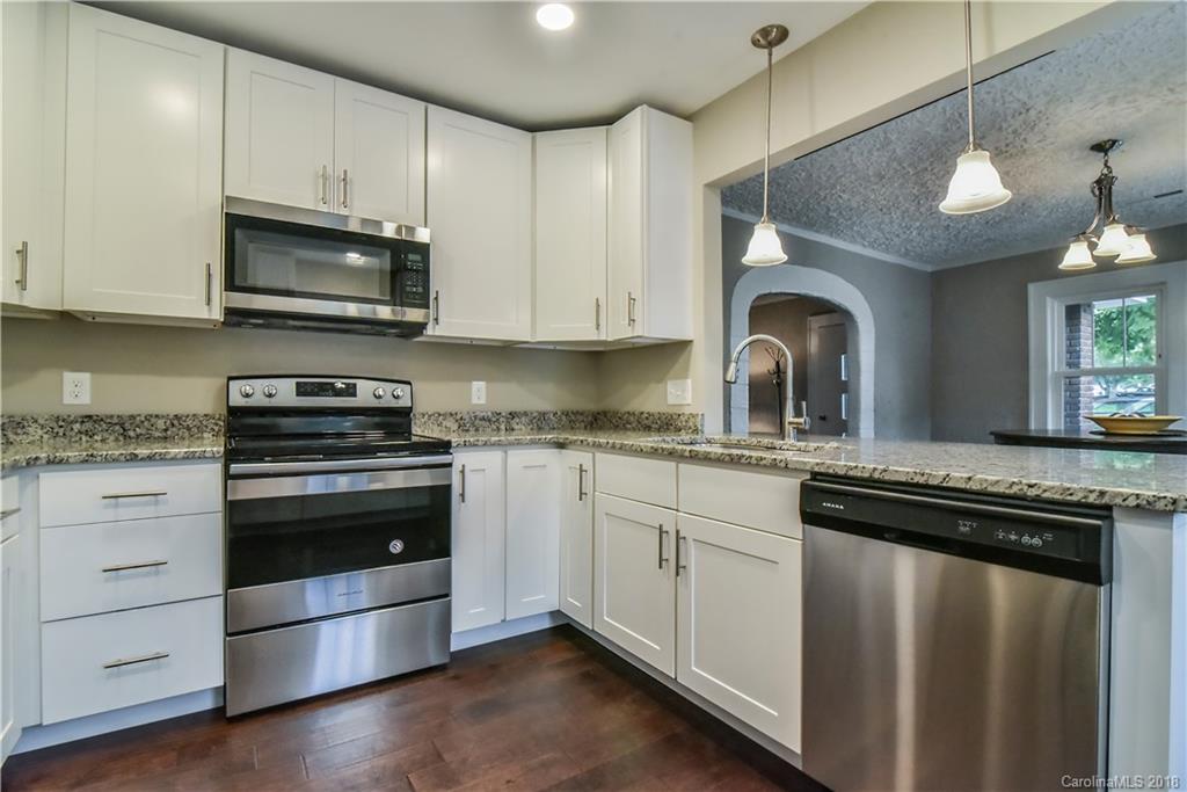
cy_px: 396
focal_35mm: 16
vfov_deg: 73.8
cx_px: 594
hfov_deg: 96.7
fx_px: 528
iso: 4000
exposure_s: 1/160
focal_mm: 16
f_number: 13
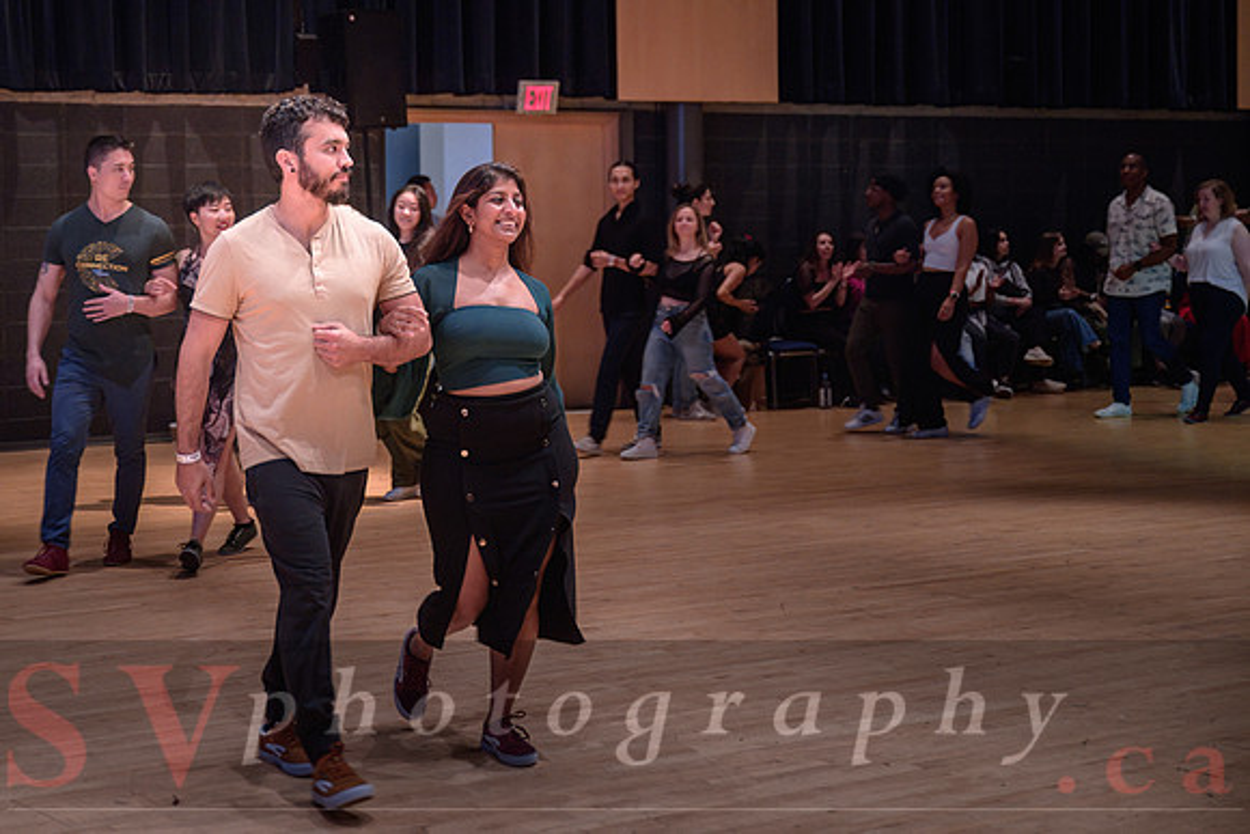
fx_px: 2058
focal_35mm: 59
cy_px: 349
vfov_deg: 22.9
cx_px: 524
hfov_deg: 33.7
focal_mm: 51
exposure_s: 1/125
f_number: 2.8
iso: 1600
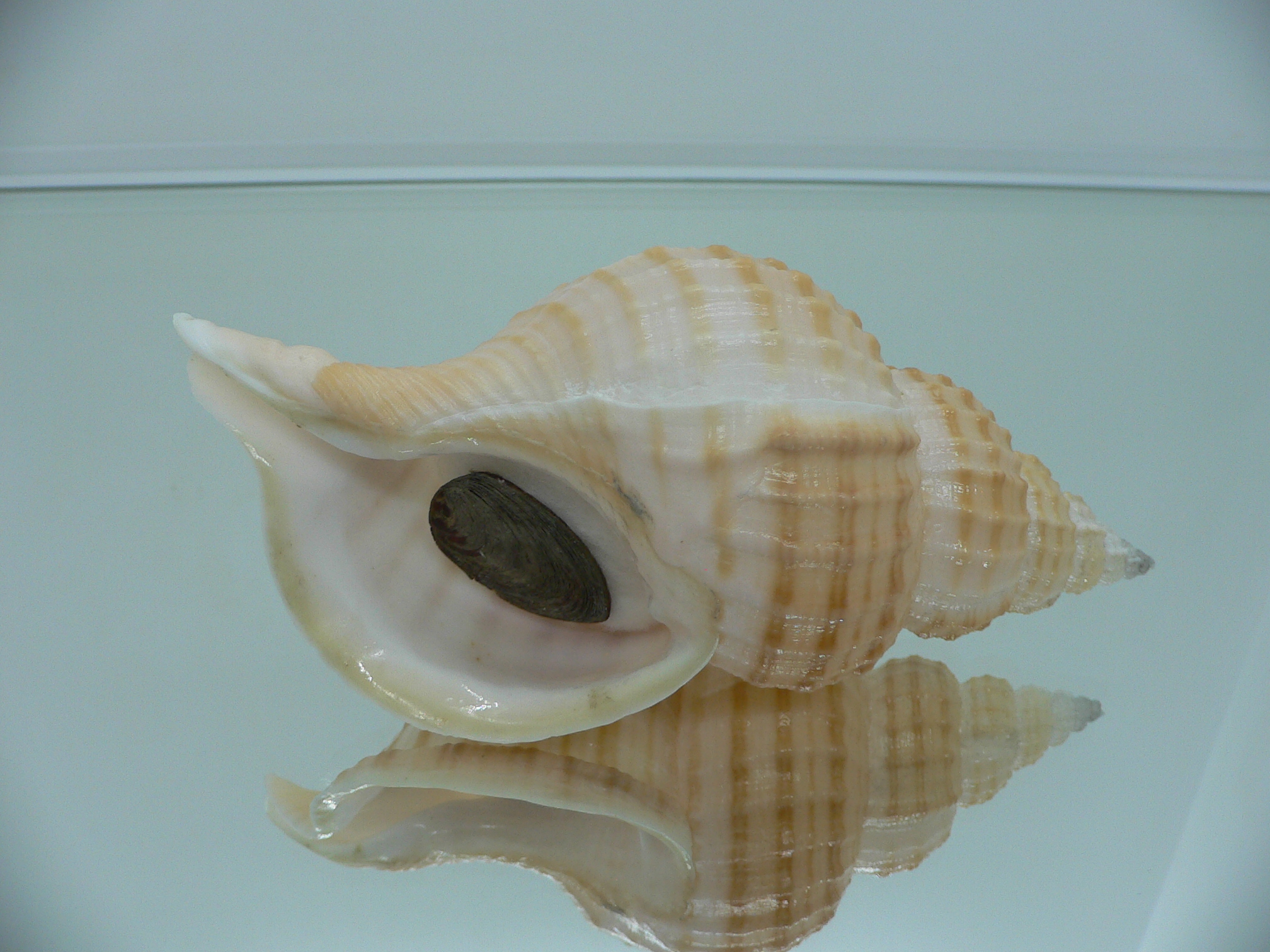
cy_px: 476
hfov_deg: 52.6
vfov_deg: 40.7
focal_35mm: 35
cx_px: 635
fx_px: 1284
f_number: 2.8
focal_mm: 4.6
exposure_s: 1/60
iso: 80
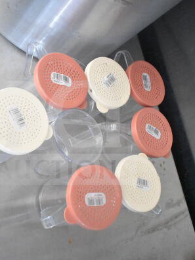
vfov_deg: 46.8
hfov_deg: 35.6
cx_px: 63
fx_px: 300
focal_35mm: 40
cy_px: 133
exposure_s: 1/30
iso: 10000
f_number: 3.5
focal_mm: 18
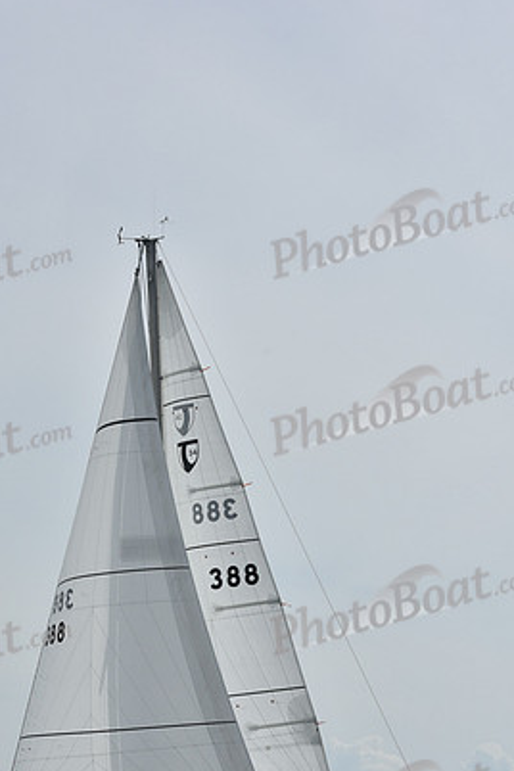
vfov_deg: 20.1
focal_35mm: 101
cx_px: 172
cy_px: 533
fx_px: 2163
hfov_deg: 13.5
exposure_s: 1/1250
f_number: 11
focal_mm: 70
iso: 320
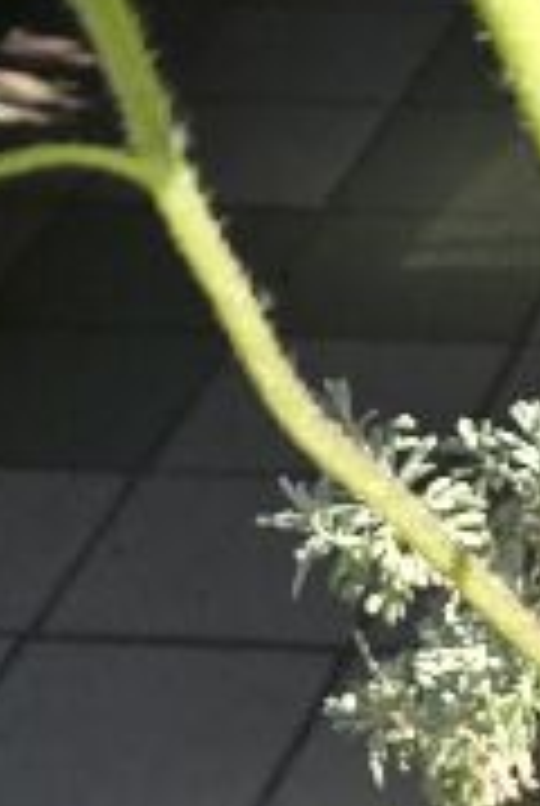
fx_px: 3227
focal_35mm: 144
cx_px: 999
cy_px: 716
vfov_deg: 14.1
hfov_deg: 9.1
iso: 25
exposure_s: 1/500
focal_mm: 5.4
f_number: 1.8
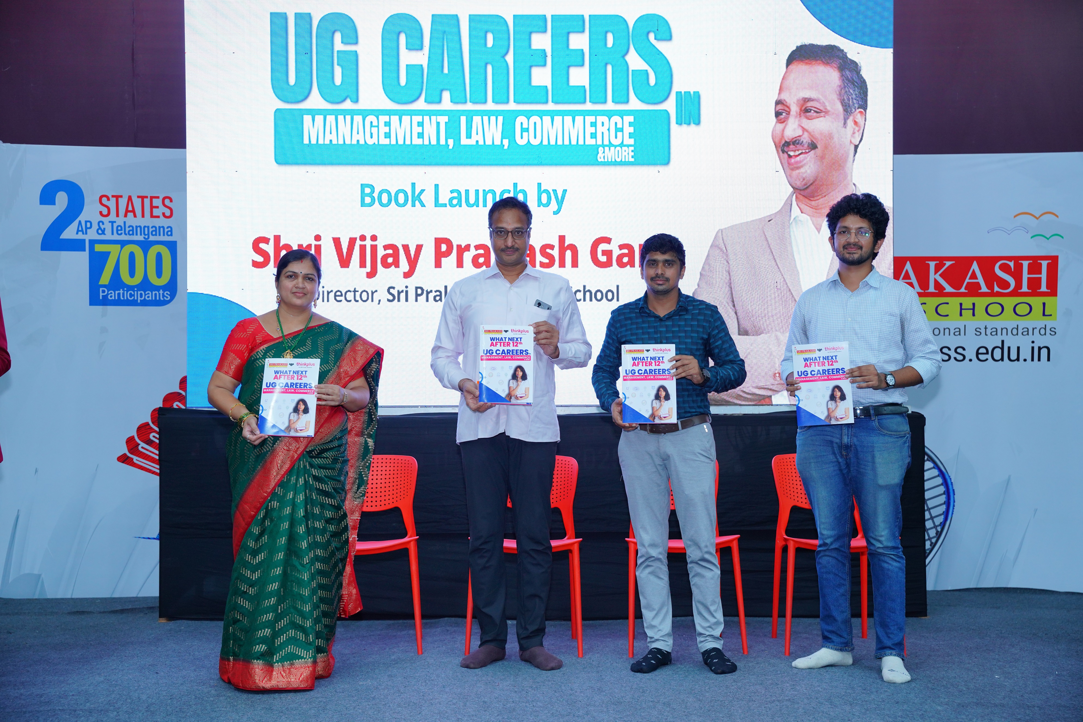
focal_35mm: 47
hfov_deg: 42.0
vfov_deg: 28.7
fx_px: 1411
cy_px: 361
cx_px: 542
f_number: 4
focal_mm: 46.9
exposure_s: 1/200
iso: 800
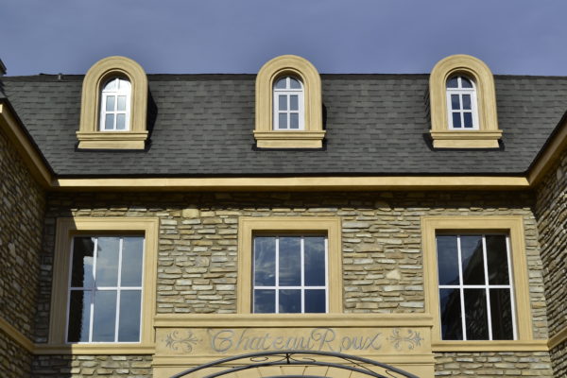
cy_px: 189
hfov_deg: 31.9
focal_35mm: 63
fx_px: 992
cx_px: 284
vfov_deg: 21.6
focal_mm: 42
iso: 100
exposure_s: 1/640
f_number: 8
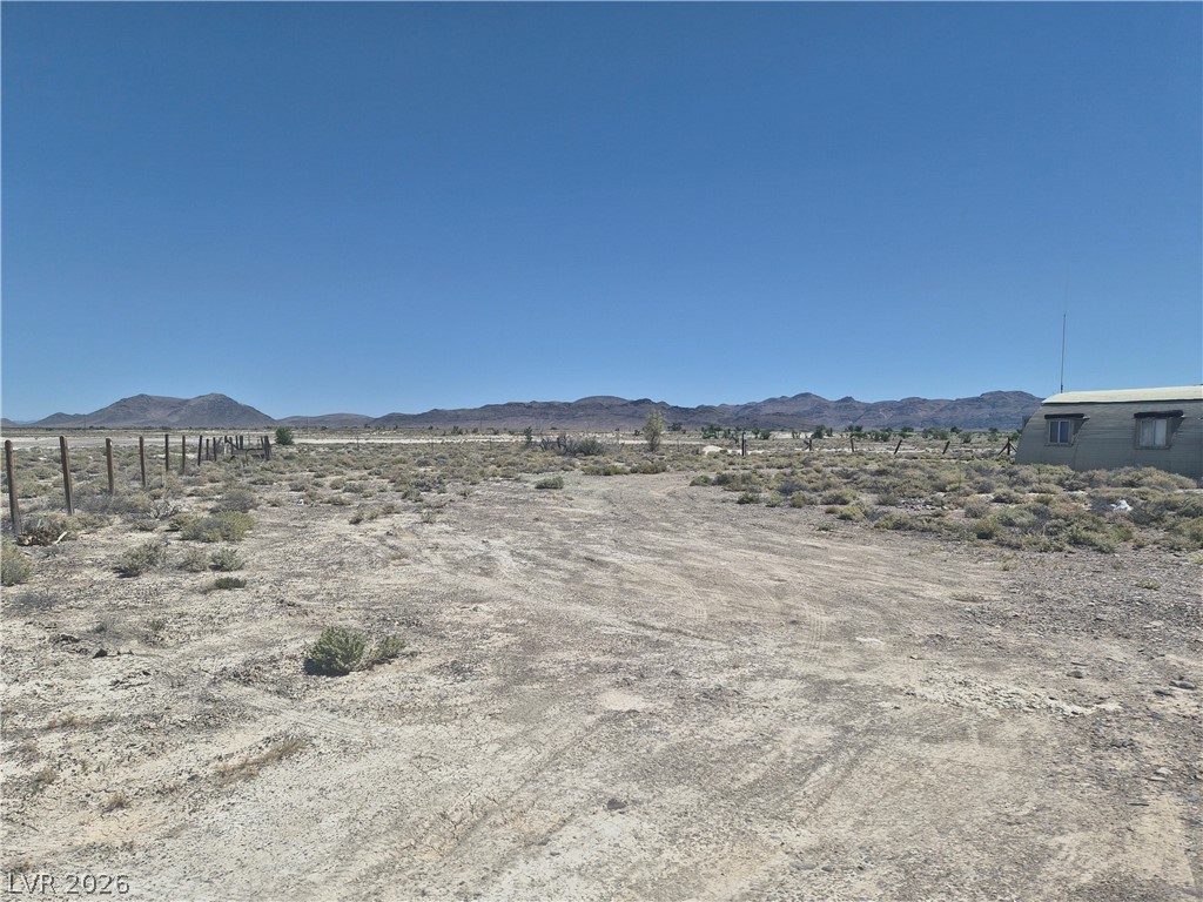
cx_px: 602
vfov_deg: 58.9
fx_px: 799
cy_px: 451
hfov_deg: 73.9
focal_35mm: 23
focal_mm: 5.4
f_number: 1.8
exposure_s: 1/7696
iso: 50
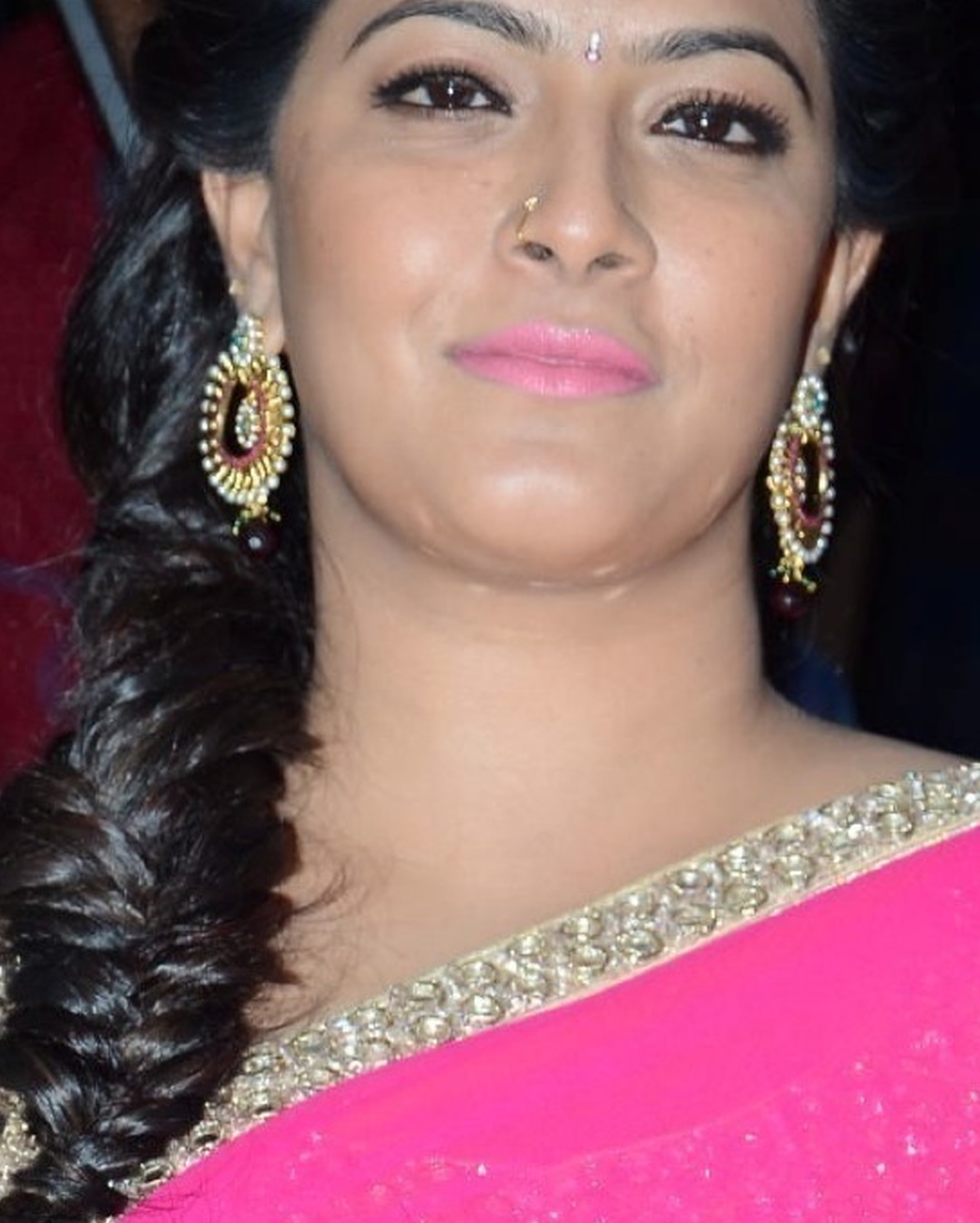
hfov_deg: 4.2
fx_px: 13333
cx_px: 565
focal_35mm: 368
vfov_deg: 5.2
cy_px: 1081
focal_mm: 98
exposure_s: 1/125
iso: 400
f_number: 5.6
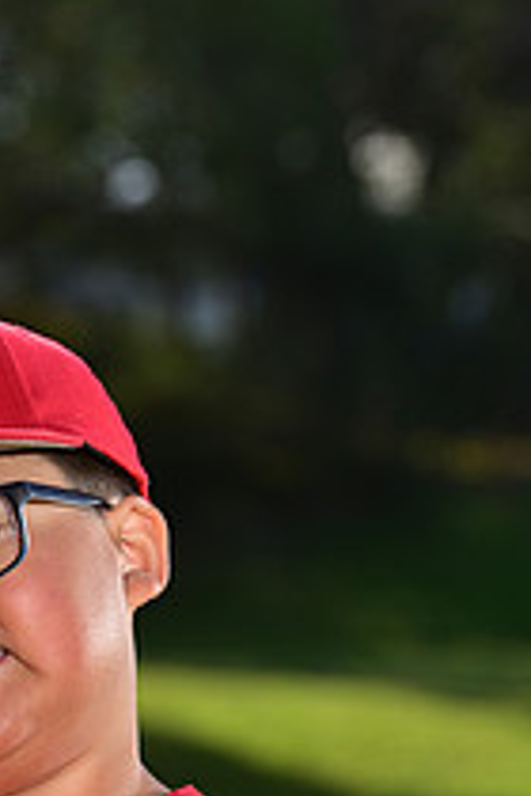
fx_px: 7323
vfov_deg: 6.2
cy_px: 1084
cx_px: -85
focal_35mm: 331
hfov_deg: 4.1
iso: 80
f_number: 5.6
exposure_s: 1/250
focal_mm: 120
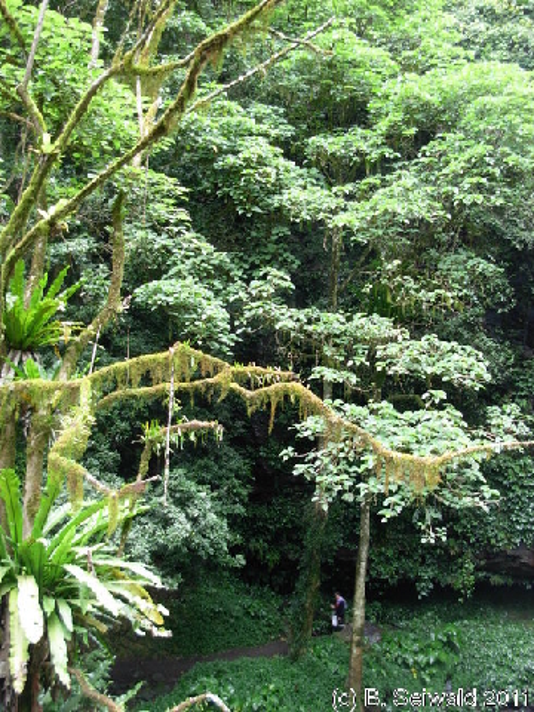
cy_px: 356
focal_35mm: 38
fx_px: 782
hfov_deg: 37.7
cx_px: 267
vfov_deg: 49.0
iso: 79
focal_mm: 6.3
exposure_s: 1/10.6
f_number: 2.9
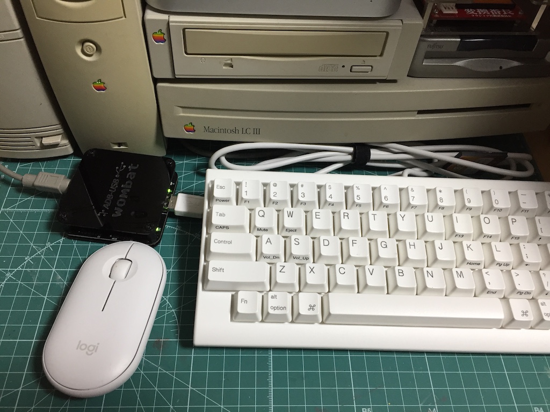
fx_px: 461
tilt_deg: -55.4
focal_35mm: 29
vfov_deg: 48.2
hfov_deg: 61.7
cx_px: 275
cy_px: 206
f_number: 2.2
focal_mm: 4.15
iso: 64
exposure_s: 1/30
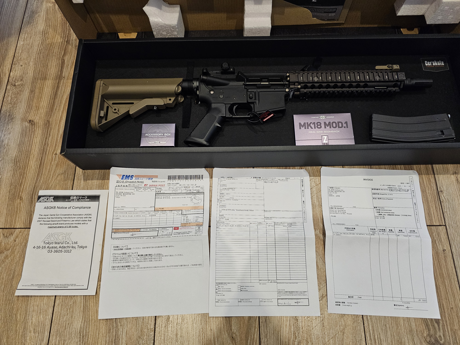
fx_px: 306
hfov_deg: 73.9
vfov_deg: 58.9
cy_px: 172
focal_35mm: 23
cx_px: 230
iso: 500
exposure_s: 1/100
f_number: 1.7
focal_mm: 6.3
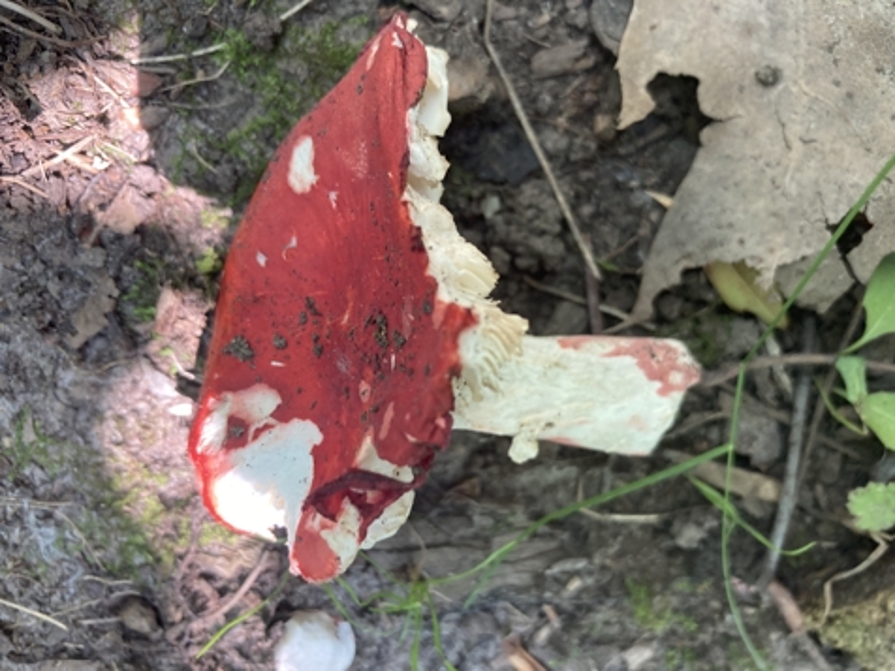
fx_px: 724
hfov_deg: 63.4
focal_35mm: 28
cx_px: 448
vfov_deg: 49.7
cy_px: 336
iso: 100
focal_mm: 3.99
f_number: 1.8
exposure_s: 1/60
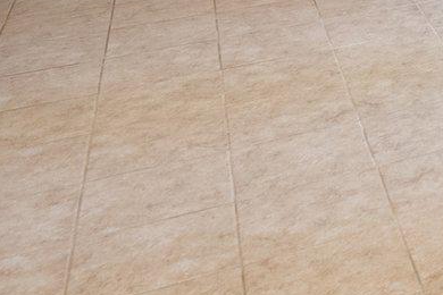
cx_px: 906
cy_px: -342
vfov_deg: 13.3
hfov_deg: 17.1
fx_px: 1034
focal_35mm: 84
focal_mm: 16
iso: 500
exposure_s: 1/125
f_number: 8
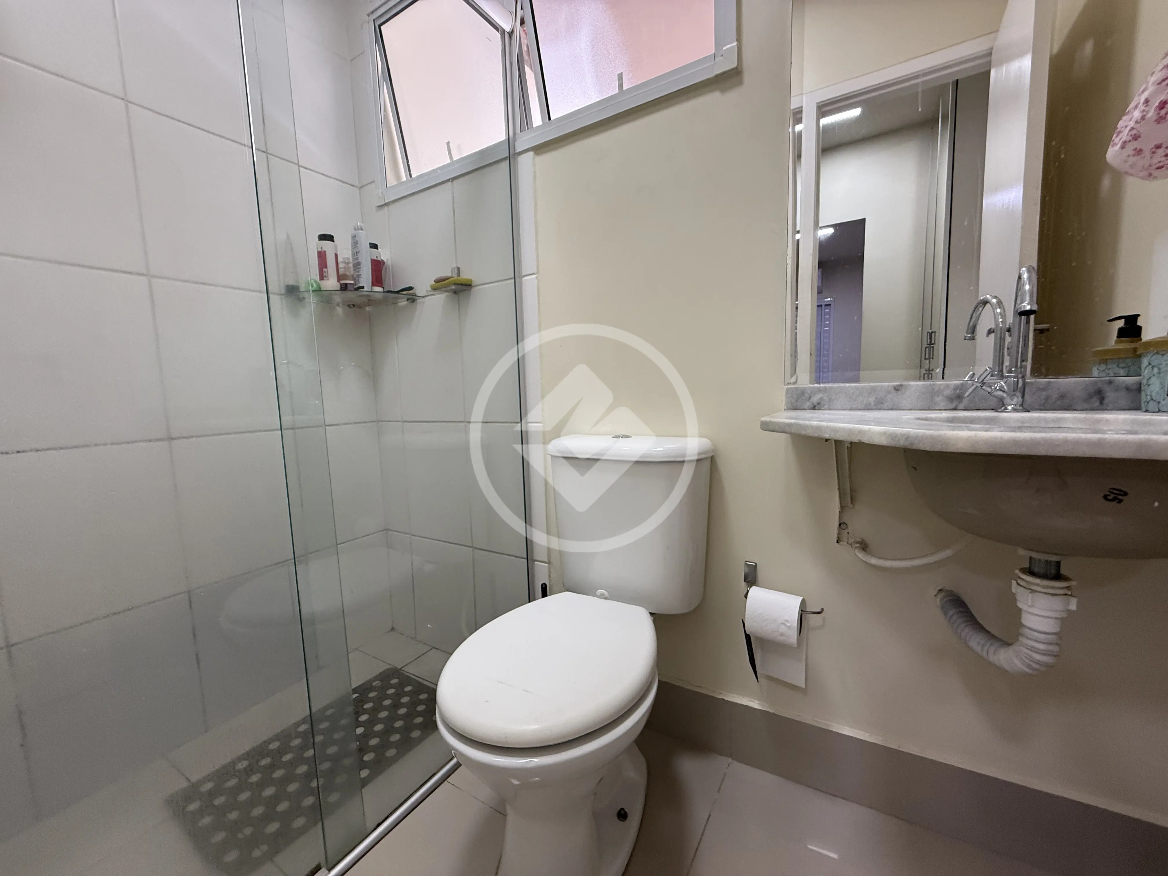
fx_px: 472
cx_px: 584
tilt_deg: -5.5
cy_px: 438
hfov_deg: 102.1
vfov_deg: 85.7
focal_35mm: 14
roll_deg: +2.3
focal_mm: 2.22
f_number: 2.2
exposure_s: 1/120
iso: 200
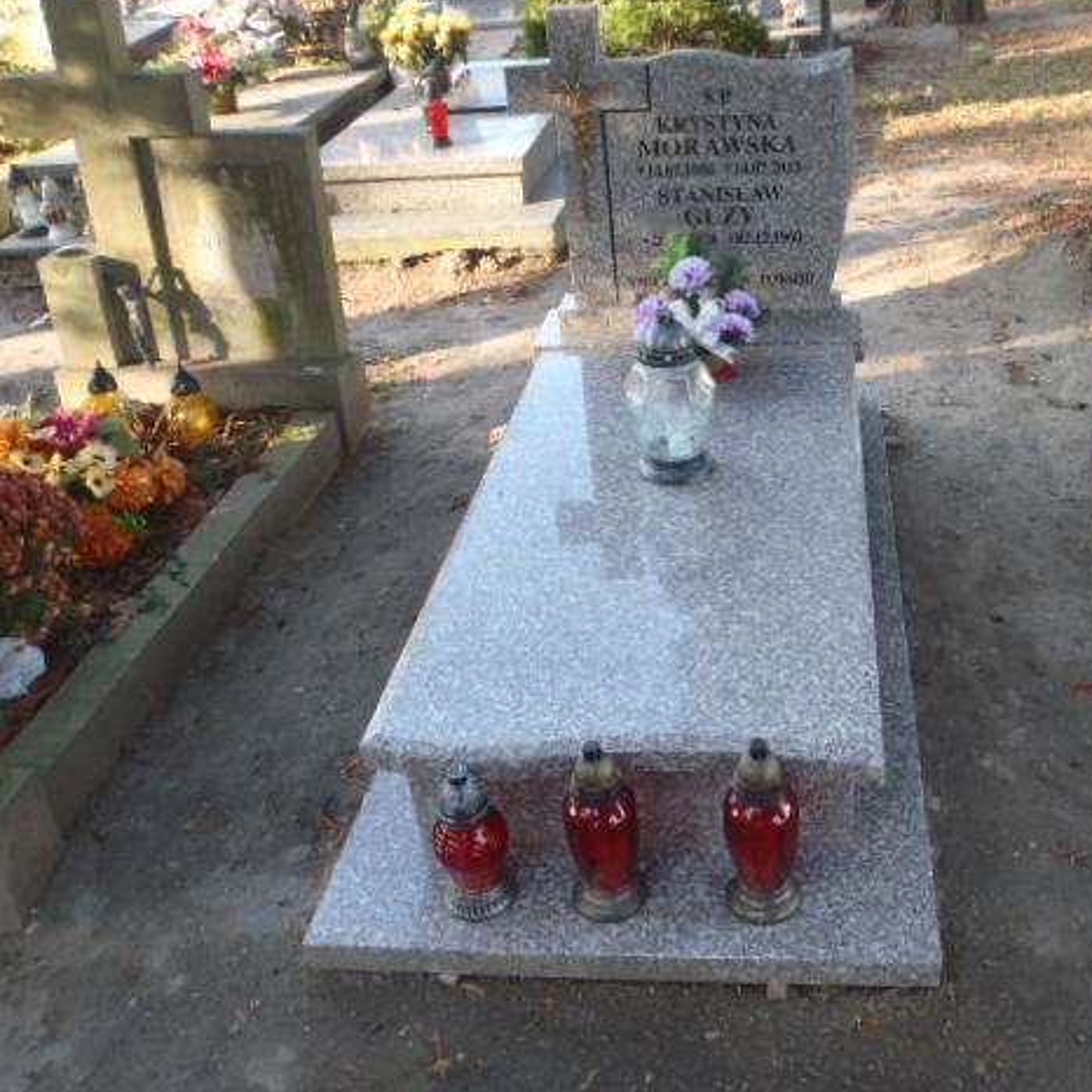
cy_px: 532
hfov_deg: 47.8
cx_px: 712
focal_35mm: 34
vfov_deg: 48.4
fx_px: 1213
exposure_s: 1/30
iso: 64
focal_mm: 5
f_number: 3.5
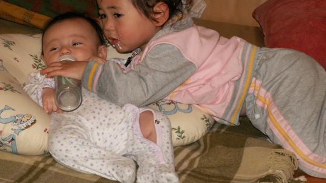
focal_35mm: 144
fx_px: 1245
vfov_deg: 8.4
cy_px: 56
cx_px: 146
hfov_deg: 14.9
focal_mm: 18.19
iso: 160
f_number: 3.5
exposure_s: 1/40
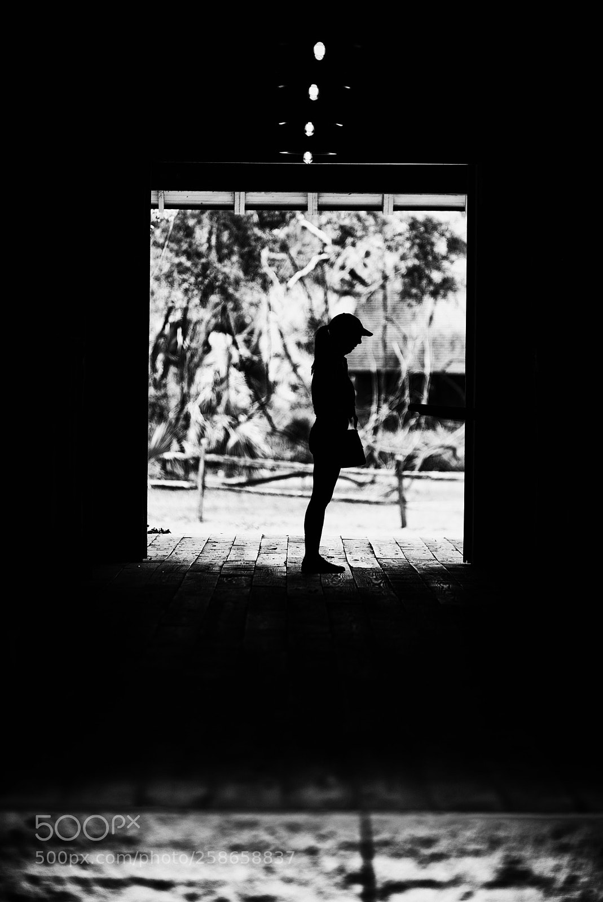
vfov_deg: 10.3
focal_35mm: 200
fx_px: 5017
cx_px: 302
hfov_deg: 6.9
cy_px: 451
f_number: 2.8
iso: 64
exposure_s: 1/500
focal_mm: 200
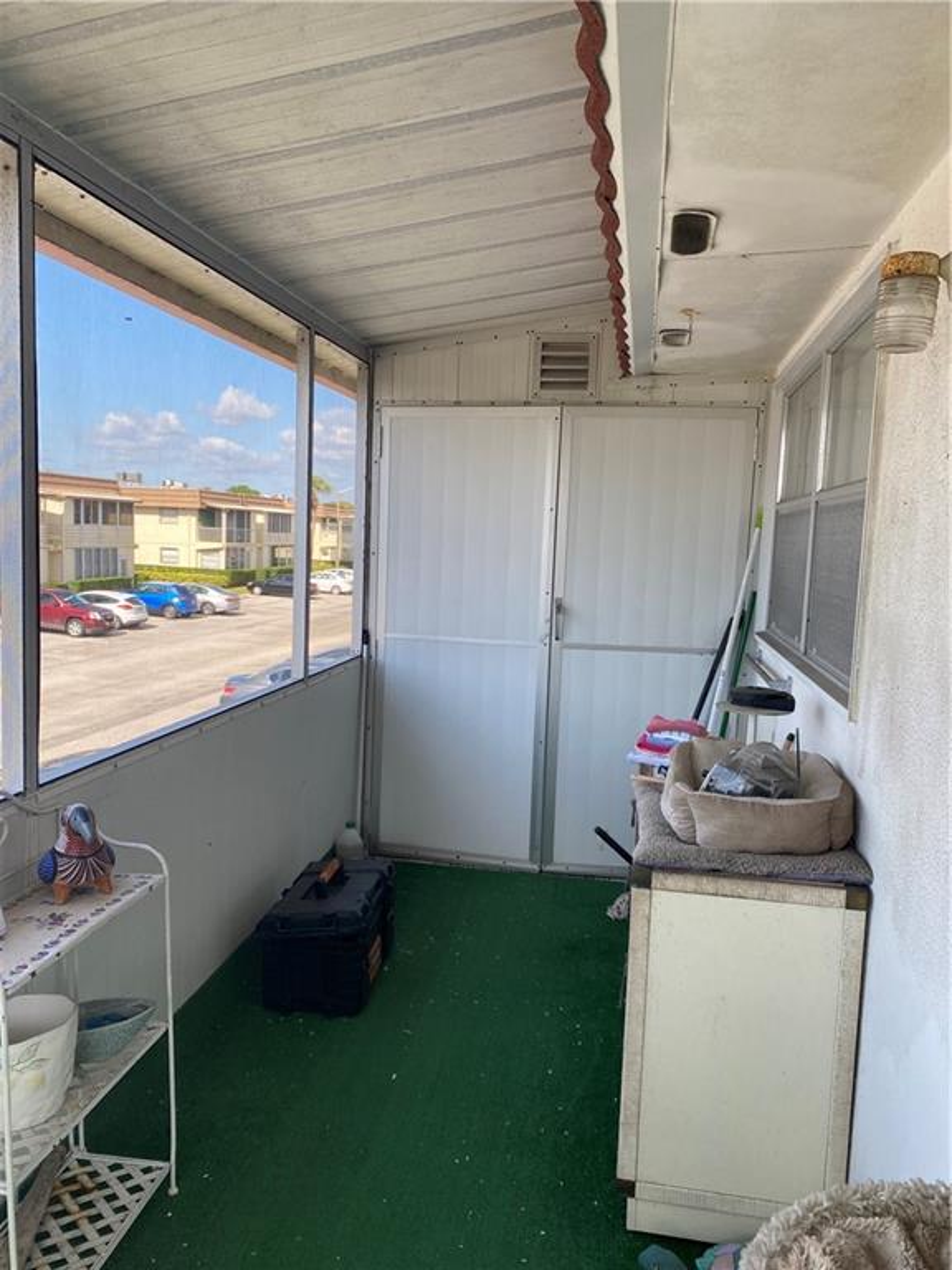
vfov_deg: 67.3
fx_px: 953
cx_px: 476
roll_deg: -2.3
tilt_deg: -5.1
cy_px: 635
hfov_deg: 53.1
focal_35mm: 26
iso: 32
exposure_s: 1/463
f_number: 1.8
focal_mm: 4.25
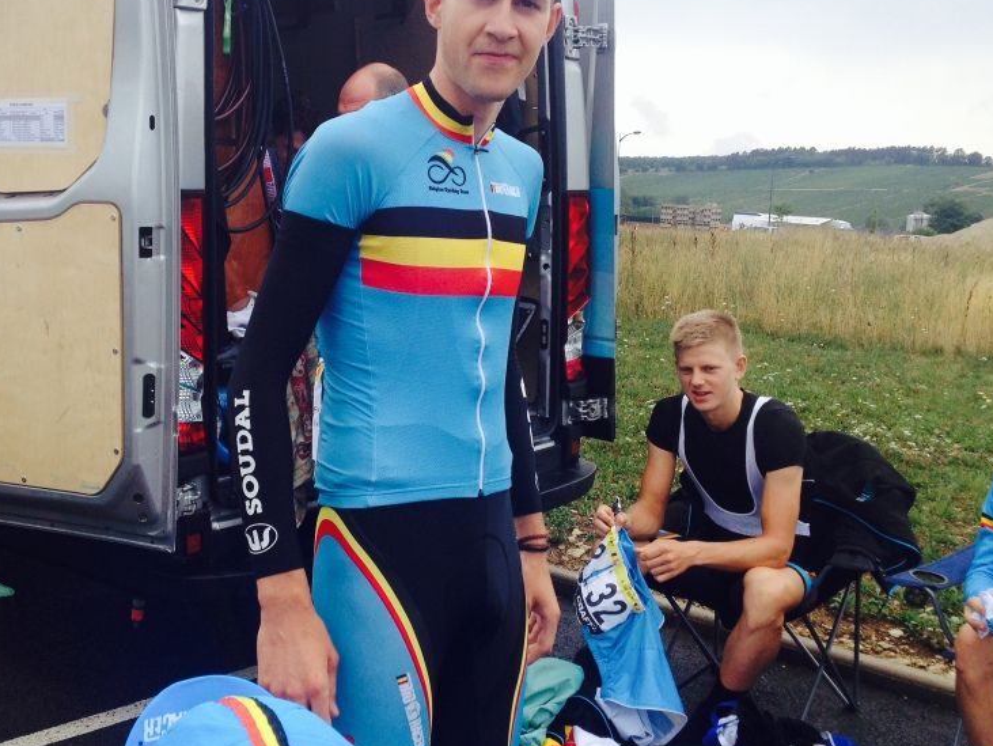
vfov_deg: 29.6
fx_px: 1406
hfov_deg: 38.7
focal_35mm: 49
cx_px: 398
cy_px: 306
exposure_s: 1/665
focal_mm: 4.28
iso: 50
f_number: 2.4
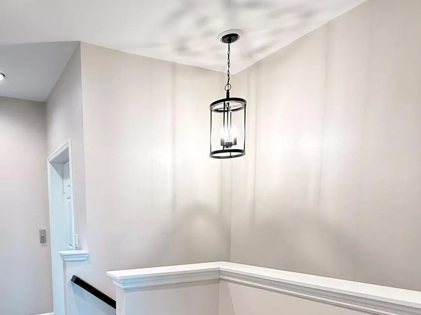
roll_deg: +0.6
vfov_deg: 48.2
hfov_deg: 63.5
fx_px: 328
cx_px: 136
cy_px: 256
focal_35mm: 27
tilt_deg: -5.6
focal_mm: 2.22
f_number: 2.2
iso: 500
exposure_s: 1/60
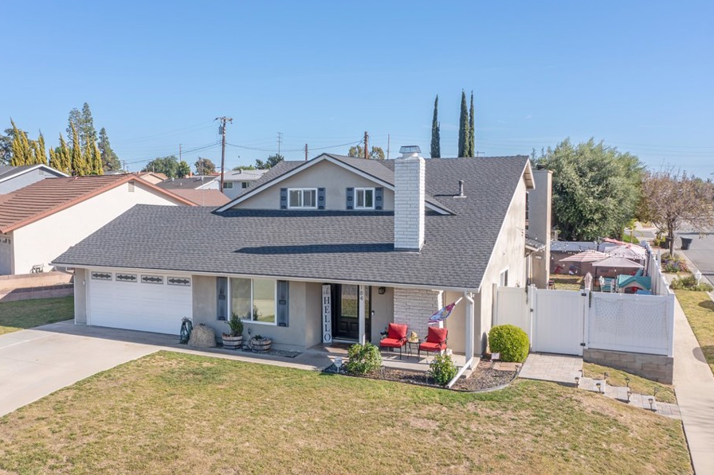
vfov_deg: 41.1
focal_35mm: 32
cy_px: 236
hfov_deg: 58.6
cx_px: 328
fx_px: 635
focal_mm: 10.26
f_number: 5
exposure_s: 1/400
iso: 100
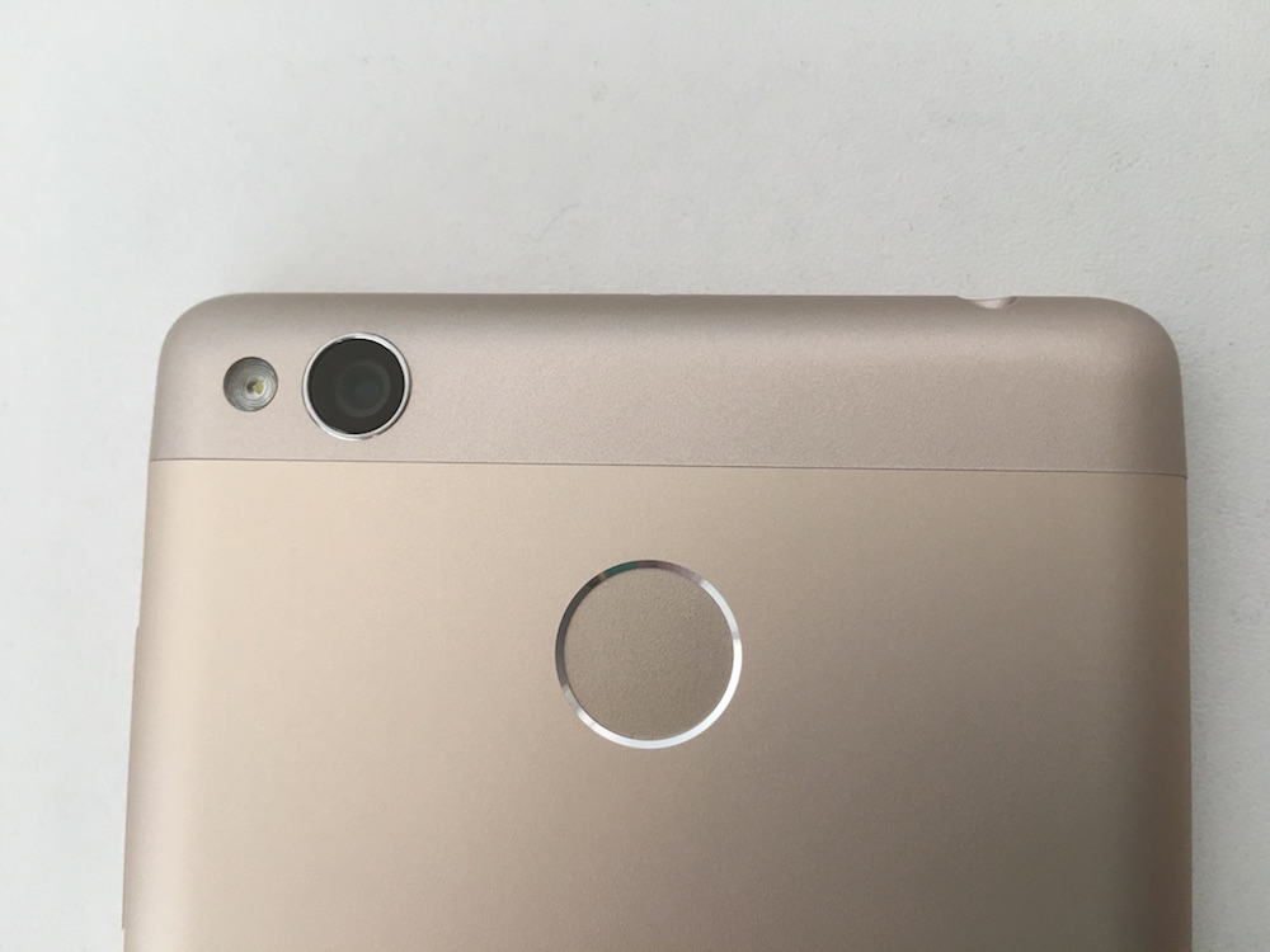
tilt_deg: -83.4
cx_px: 635
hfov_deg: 61.7
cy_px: 476
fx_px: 1064
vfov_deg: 48.2
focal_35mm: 29
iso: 40
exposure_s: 1/17
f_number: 2.2
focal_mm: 4.15
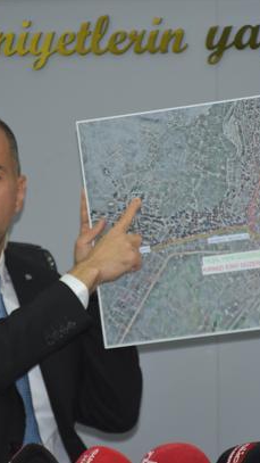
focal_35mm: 249
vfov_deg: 8.7
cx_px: 135
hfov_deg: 4.9
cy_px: 231
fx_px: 3049
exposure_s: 1/60
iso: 800
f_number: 5.6
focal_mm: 105
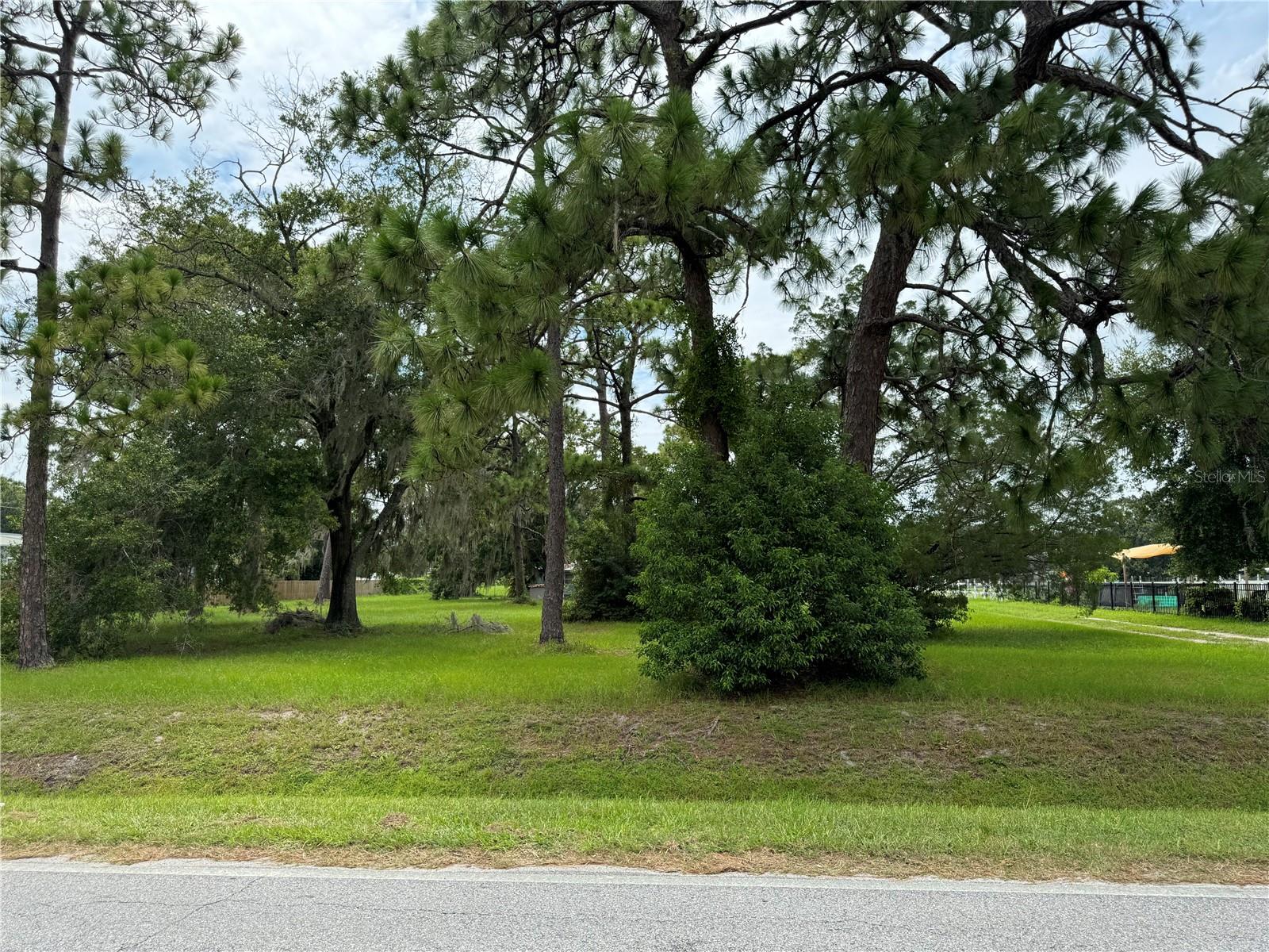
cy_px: 476
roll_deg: -0.1
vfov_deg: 56.8
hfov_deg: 71.6
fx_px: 880
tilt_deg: +5.4
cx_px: 634
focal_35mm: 24
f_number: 1.78
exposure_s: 1/1678
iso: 80
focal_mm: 6.76
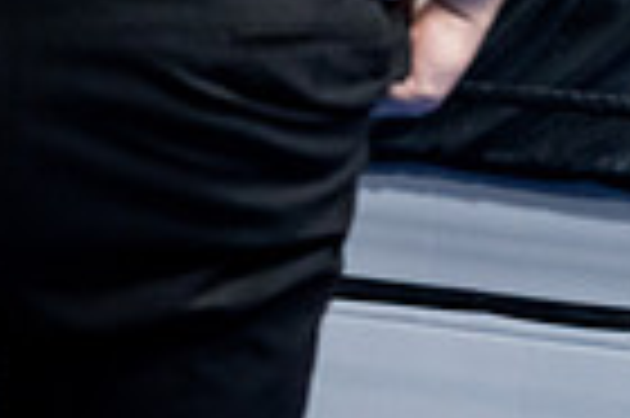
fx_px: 5087
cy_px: 29
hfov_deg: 7.0
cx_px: 882
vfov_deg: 4.7
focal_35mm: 291
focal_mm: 70
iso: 8000
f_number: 2.8
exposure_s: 1/1000
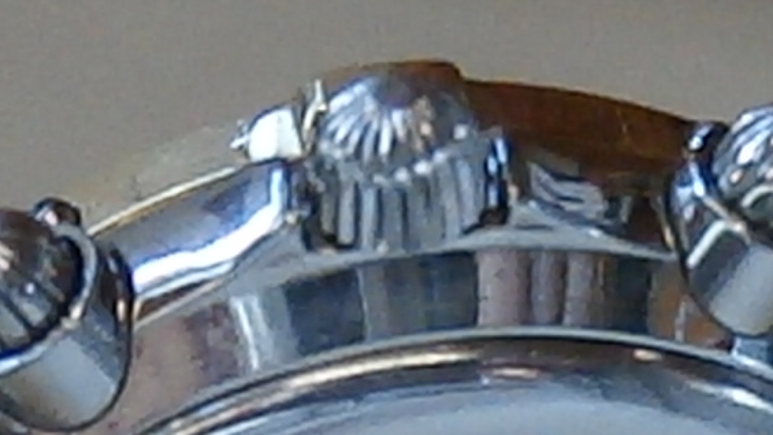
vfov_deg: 4.8
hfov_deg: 8.7
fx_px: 5084
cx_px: 419
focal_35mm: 248
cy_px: 922
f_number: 4.3
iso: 800
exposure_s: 1/160
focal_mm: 11.86
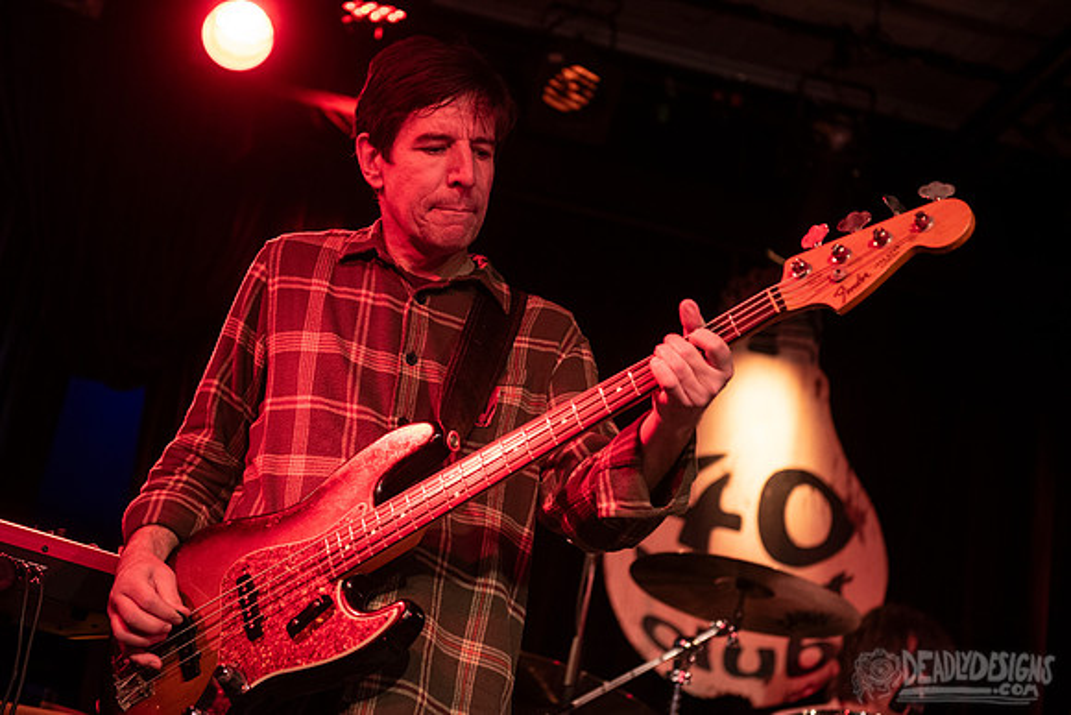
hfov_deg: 29.3
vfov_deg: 19.8
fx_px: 2044
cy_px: 341
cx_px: 478
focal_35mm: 69
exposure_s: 1/200
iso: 2000
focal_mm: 62
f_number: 3.2
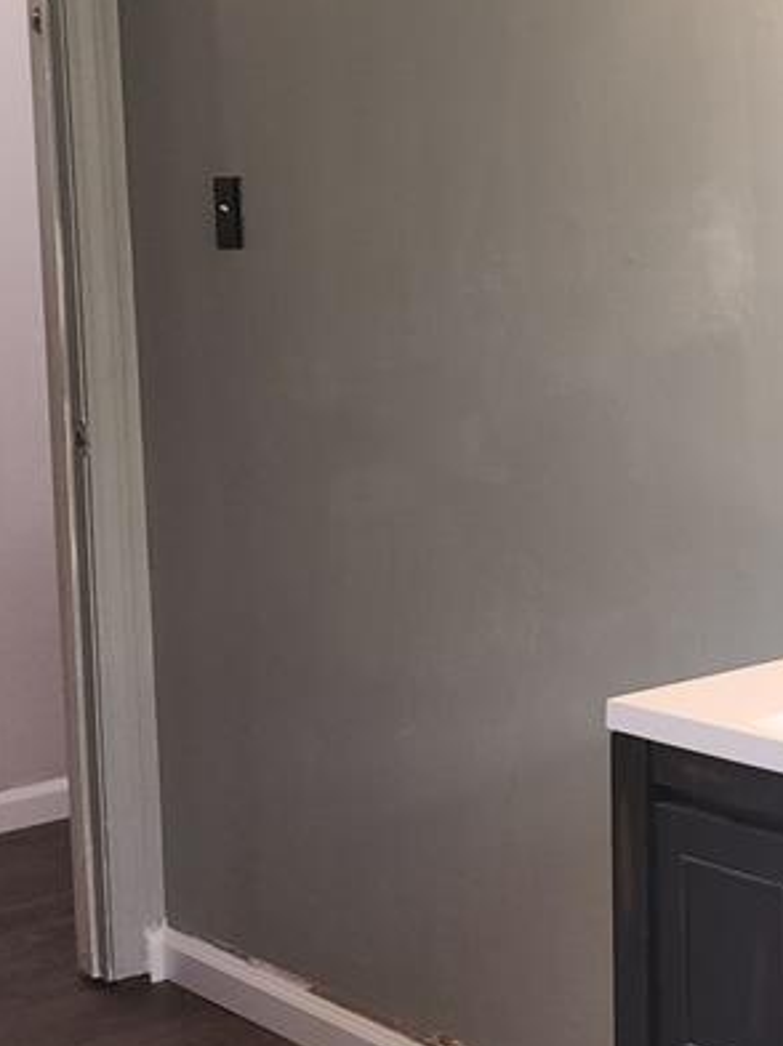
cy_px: 442
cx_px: 1097
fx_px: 1813
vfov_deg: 32.2
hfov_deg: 21.4
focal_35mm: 60
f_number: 1.8
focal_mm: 6.4
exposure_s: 1/60
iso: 64
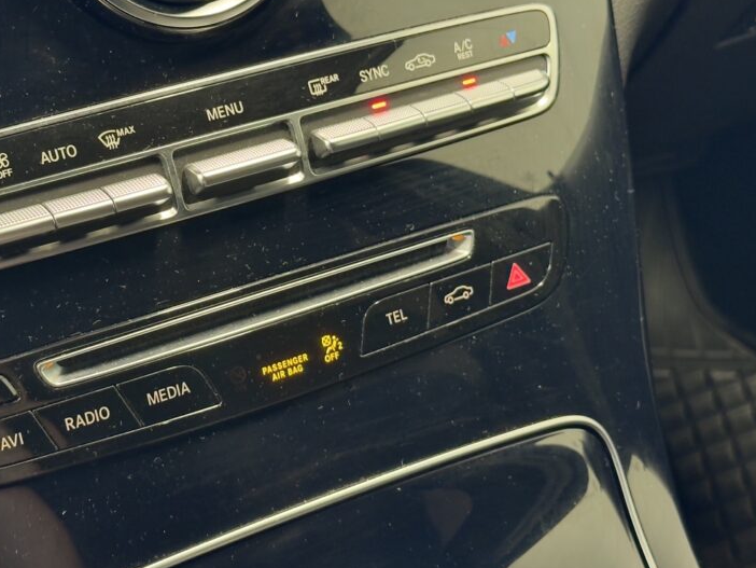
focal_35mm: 70
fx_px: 1529
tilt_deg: -36.4
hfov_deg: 27.5
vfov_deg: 21.0
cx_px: 213
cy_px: 246
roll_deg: -1.8
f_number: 1.78
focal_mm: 6.76
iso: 400
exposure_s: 1/24
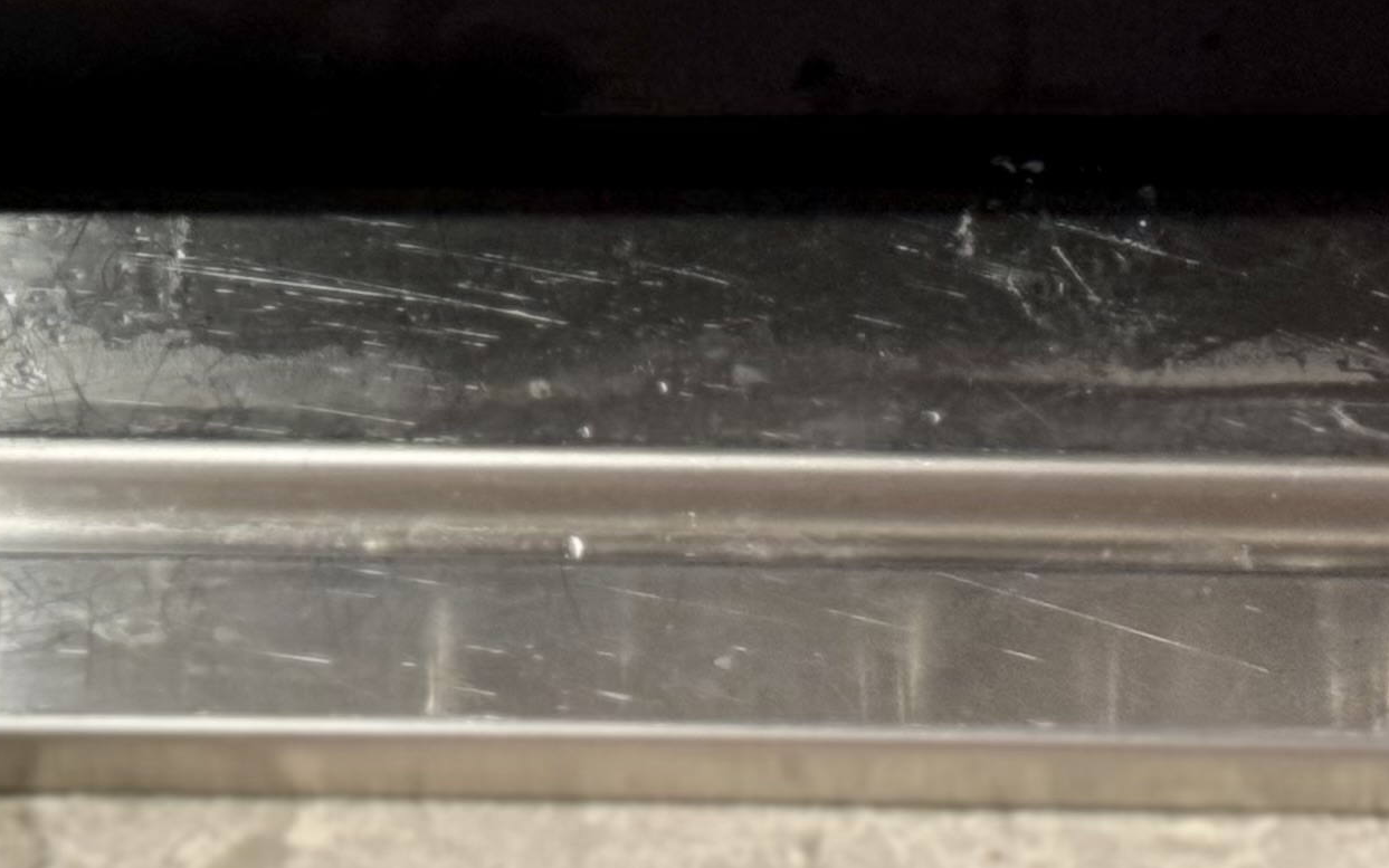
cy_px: -502
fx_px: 6246
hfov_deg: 12.4
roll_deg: -0.8
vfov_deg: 7.8
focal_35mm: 165
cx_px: -315
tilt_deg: -33.7
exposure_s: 1/33
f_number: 1.78
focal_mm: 6.86
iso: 250
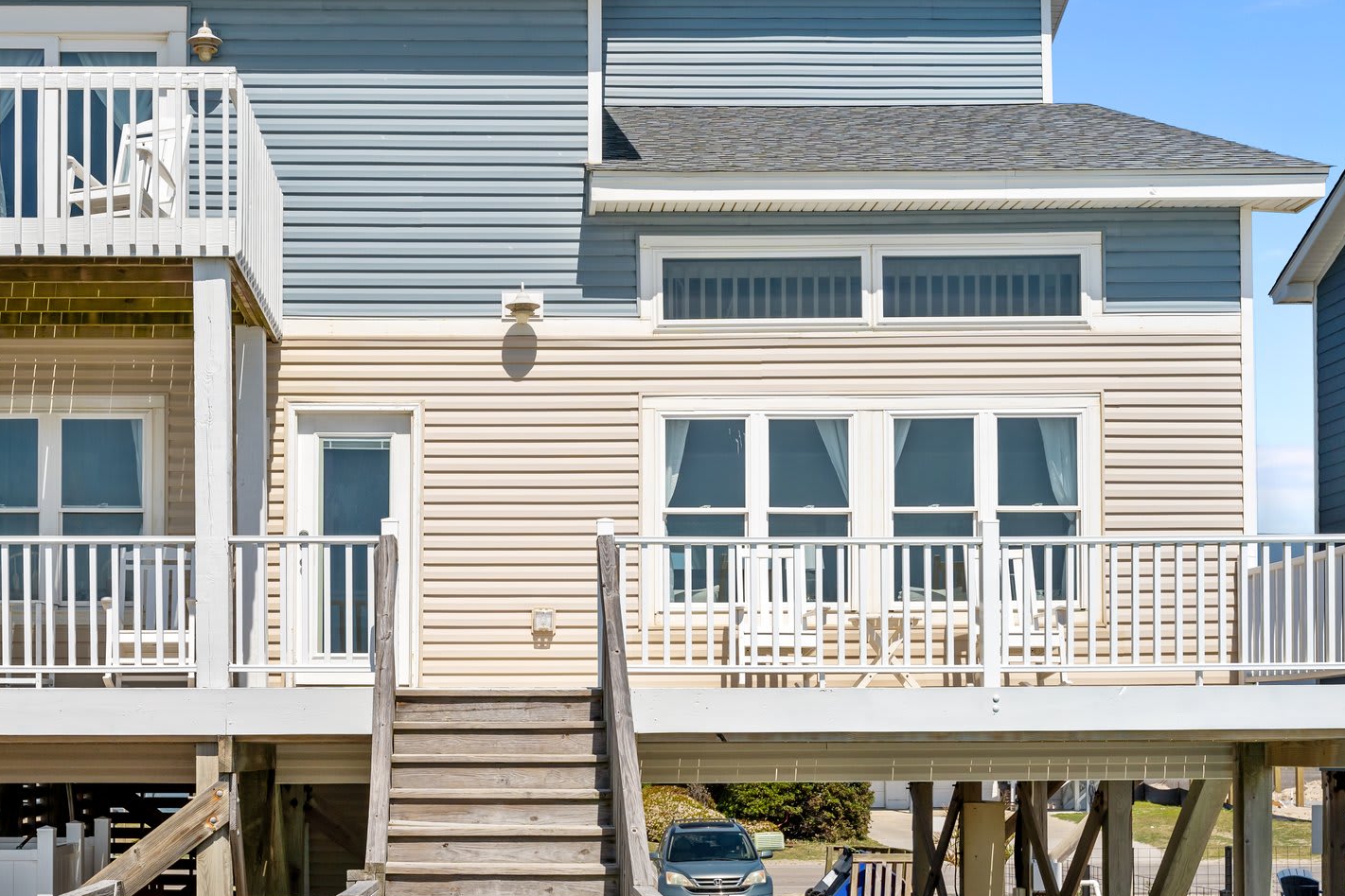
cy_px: 477
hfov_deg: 39.9
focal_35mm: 49
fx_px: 1836
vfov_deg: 27.4
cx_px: 494
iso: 320
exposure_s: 1/6400
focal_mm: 34.1
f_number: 5.6
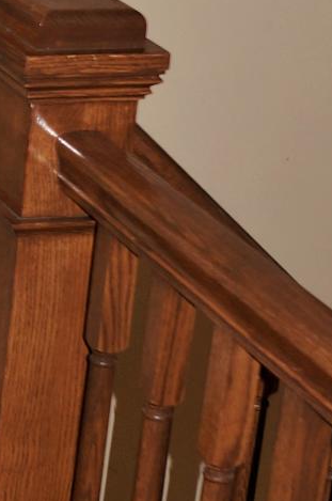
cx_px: -310
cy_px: 20
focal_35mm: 128
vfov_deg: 15.8
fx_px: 1777
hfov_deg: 10.0
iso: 250
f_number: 4
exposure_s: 1/60
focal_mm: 20
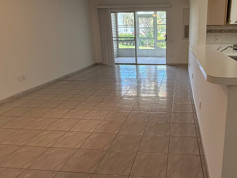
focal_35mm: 27
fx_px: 185
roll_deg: +0.4
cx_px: 164
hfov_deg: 63.1
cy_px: 74
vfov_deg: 51.1
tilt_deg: -12.7
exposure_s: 1/120
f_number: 2.2
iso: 200
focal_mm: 2.22
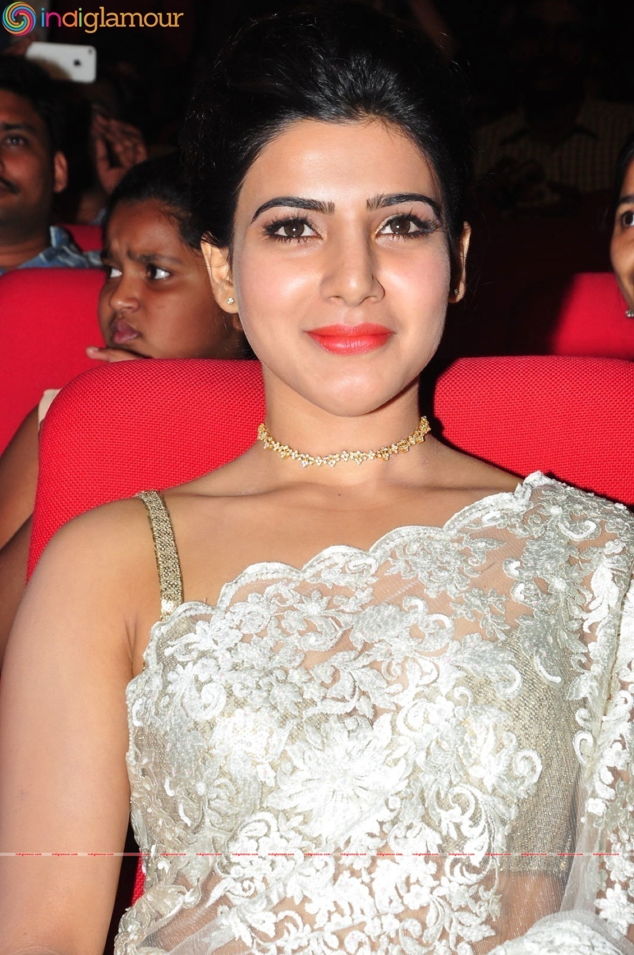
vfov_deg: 21.9
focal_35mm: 93
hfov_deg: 14.7
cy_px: 478
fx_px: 2464
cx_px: 317
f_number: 11
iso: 400
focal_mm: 62
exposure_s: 1/125
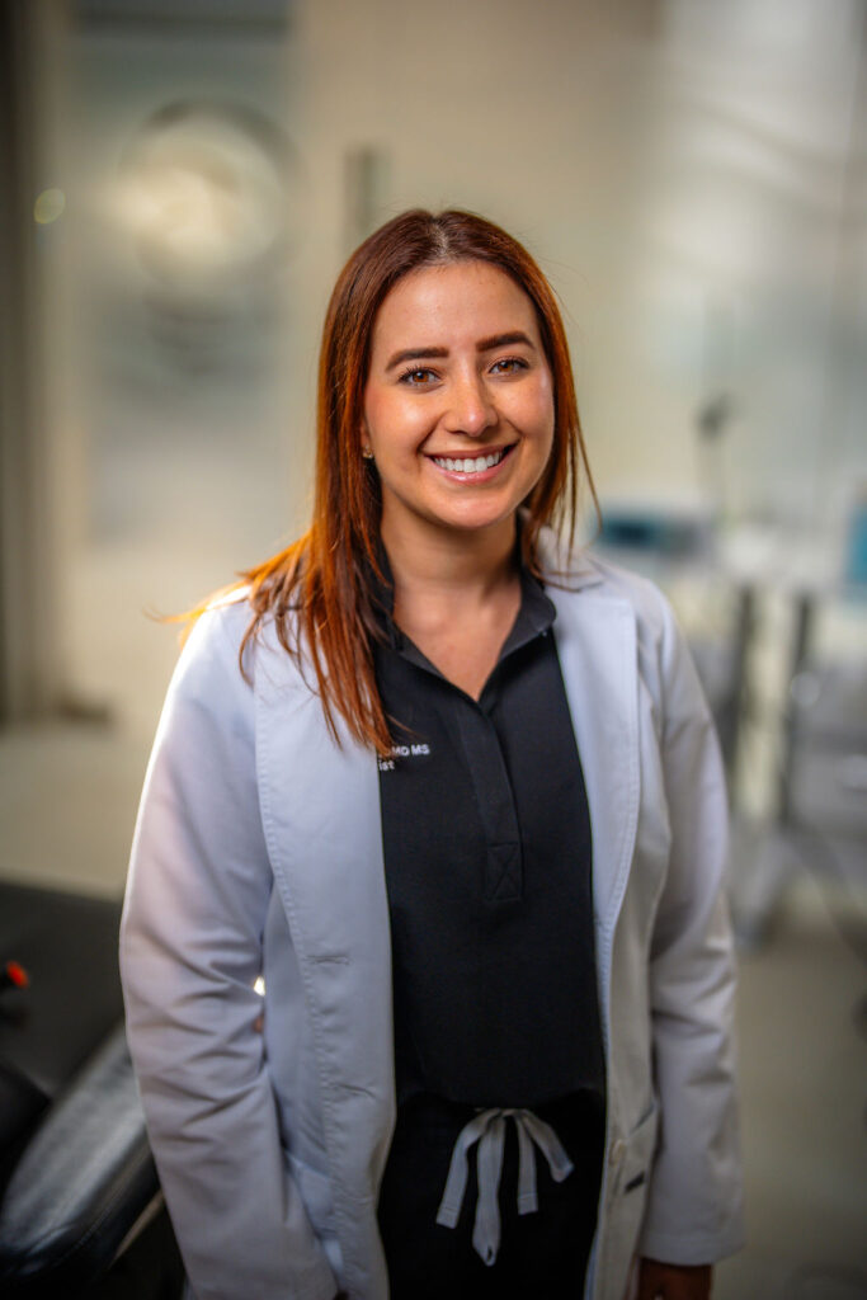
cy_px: 650
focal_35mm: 50
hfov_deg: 27.0
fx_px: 1805
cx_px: 434
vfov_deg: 39.6
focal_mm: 50
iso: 100
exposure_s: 1/500
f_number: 1.2
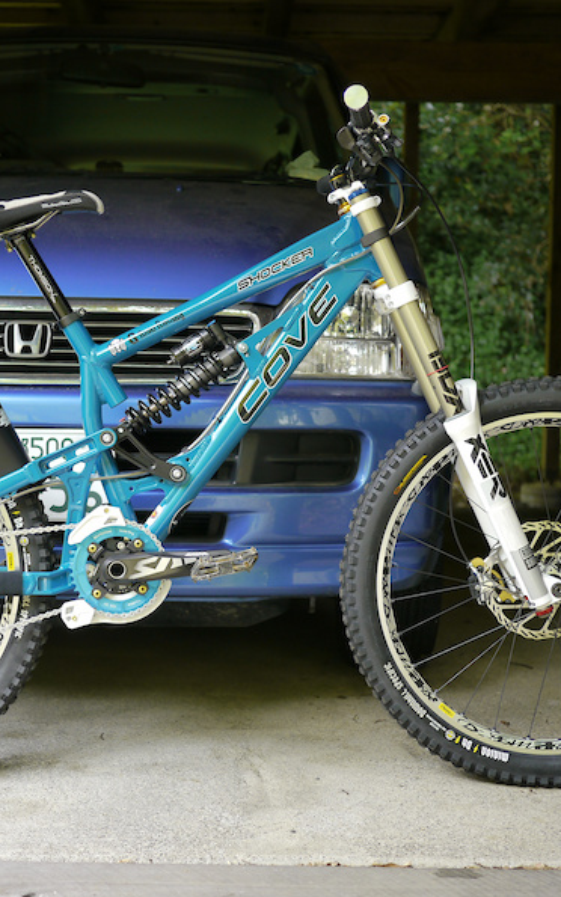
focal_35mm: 57
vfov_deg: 35.7
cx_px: 216
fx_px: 1394
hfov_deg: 22.7
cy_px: 448
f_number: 1.7
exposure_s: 1/160
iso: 160
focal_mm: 20
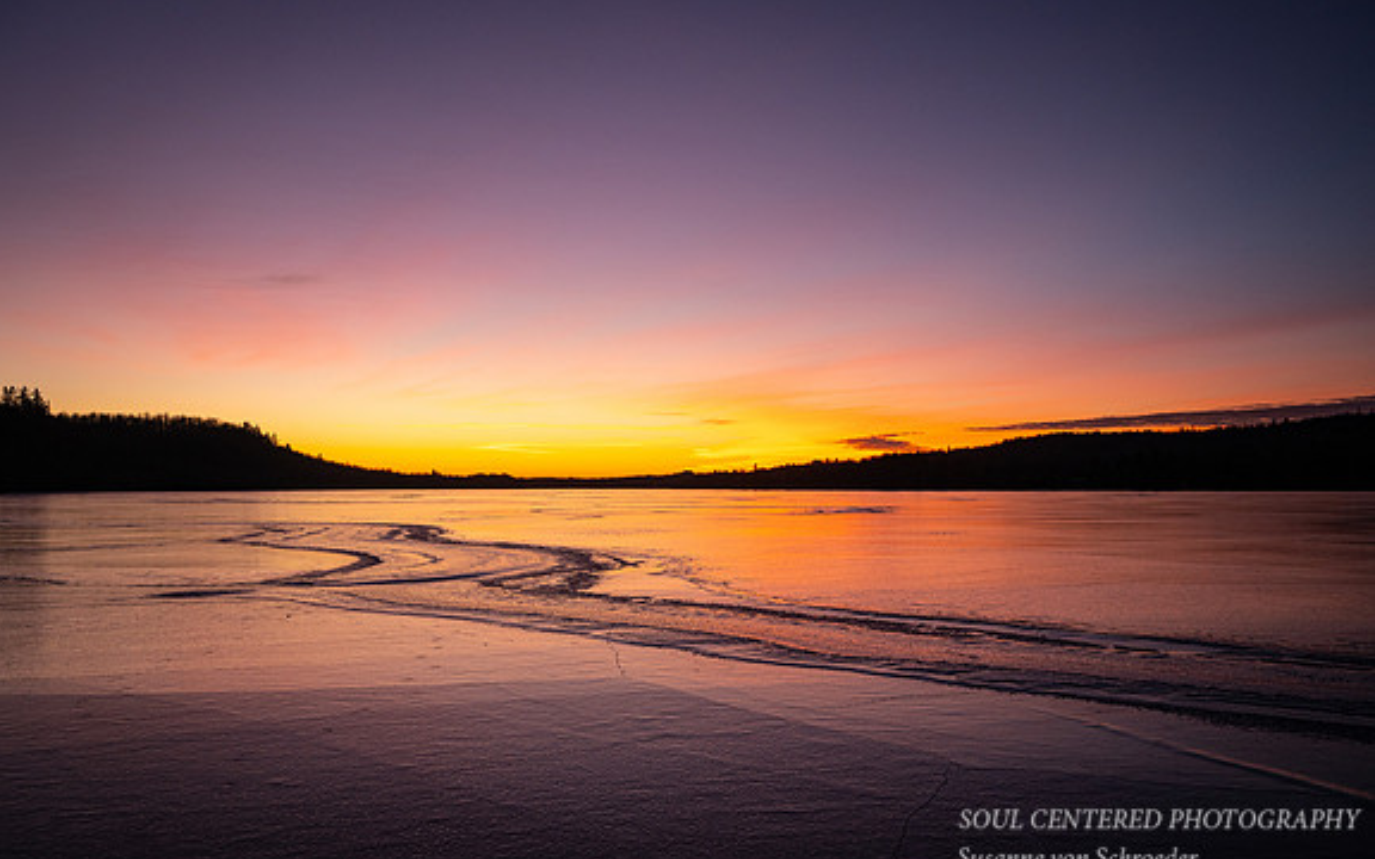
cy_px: 428
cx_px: 691
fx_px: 1312
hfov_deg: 55.3
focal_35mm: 35
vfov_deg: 36.3
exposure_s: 1/20
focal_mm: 33.5
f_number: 9
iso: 1000
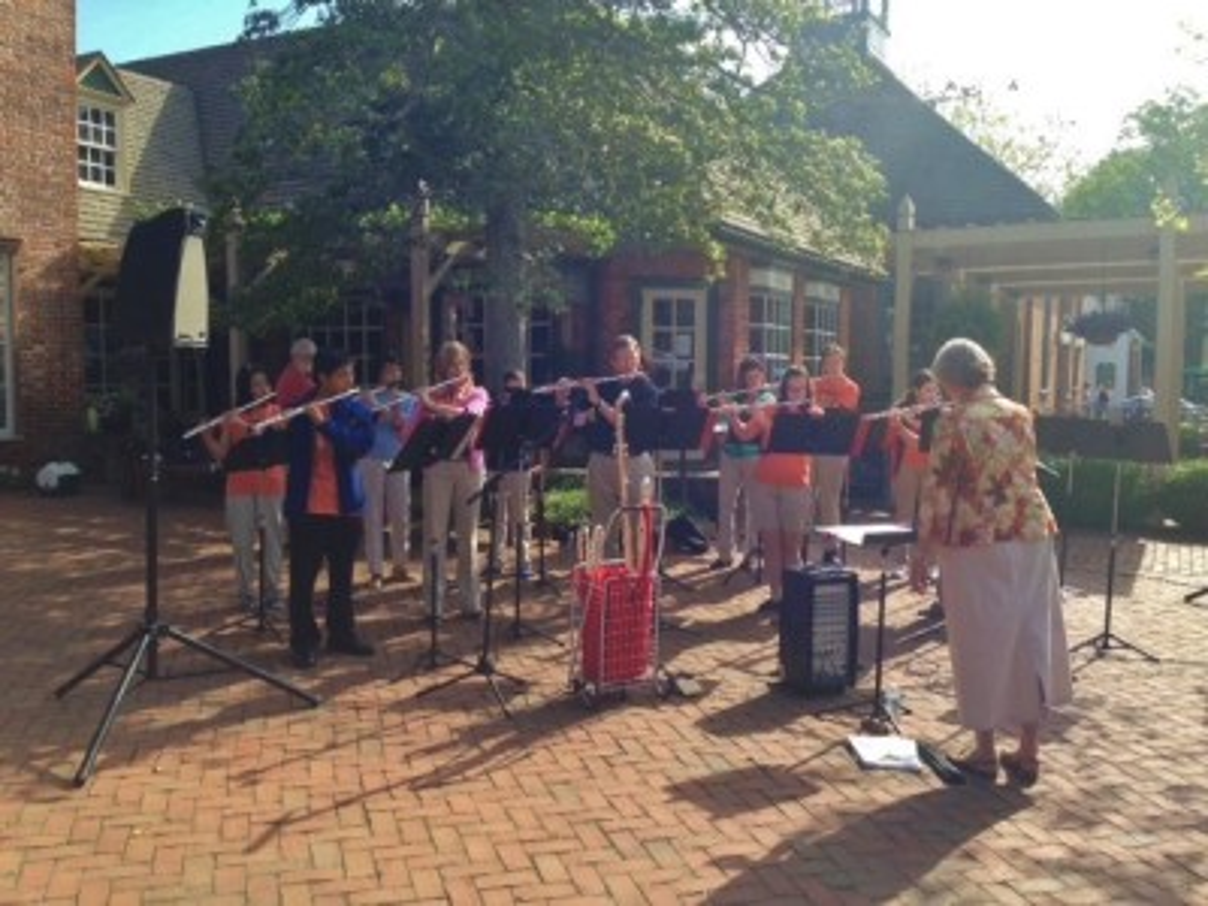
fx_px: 1152
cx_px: 604
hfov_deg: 55.4
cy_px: 453
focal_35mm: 33
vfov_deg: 42.9
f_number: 2.4
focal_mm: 4.12
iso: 50
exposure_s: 1/821
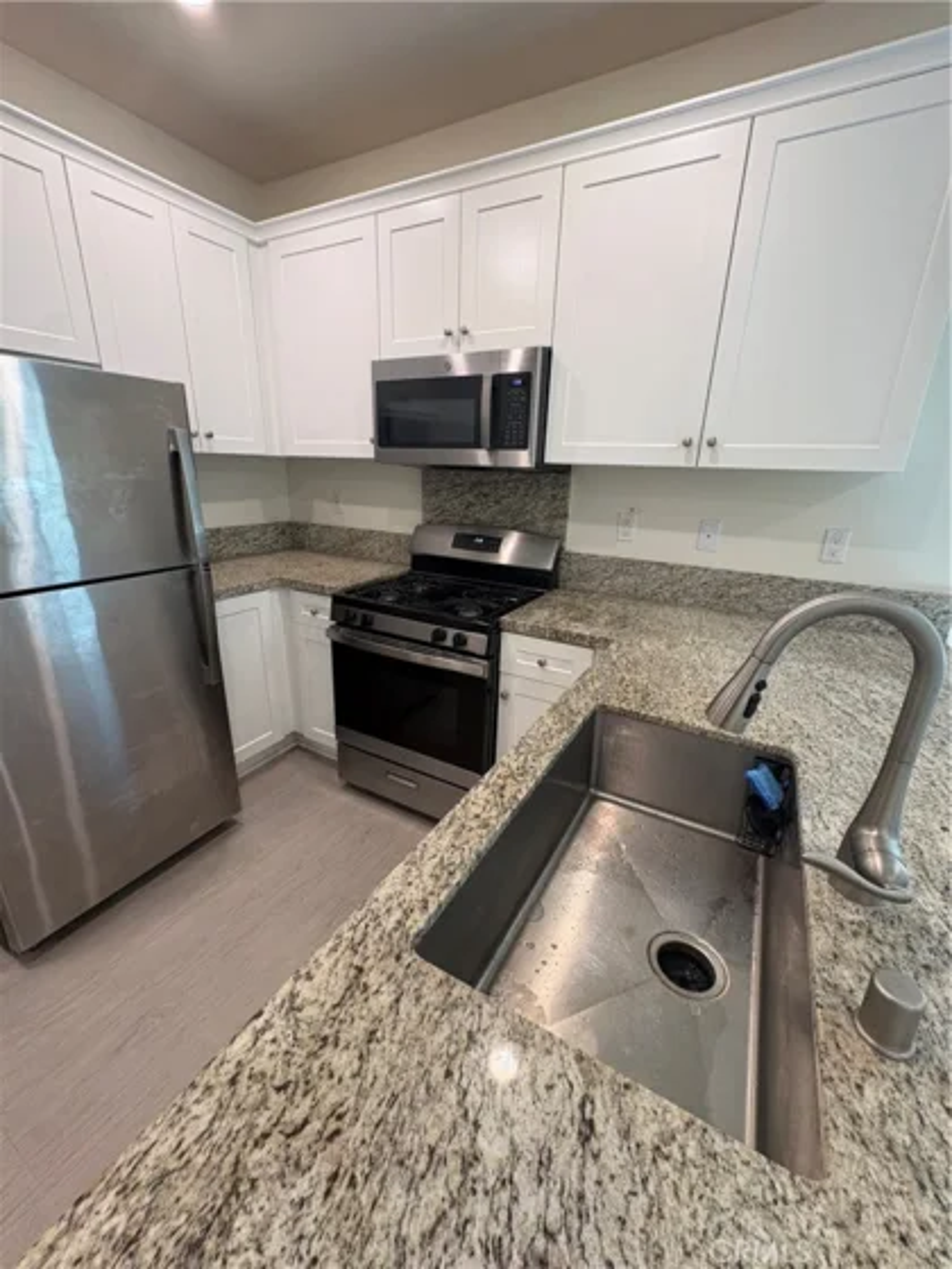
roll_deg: -2.3
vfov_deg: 102.1
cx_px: 476
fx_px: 513
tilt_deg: -17.2
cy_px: 634
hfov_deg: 85.7
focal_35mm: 14
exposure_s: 1/60
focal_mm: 2.22
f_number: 2.2
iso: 160
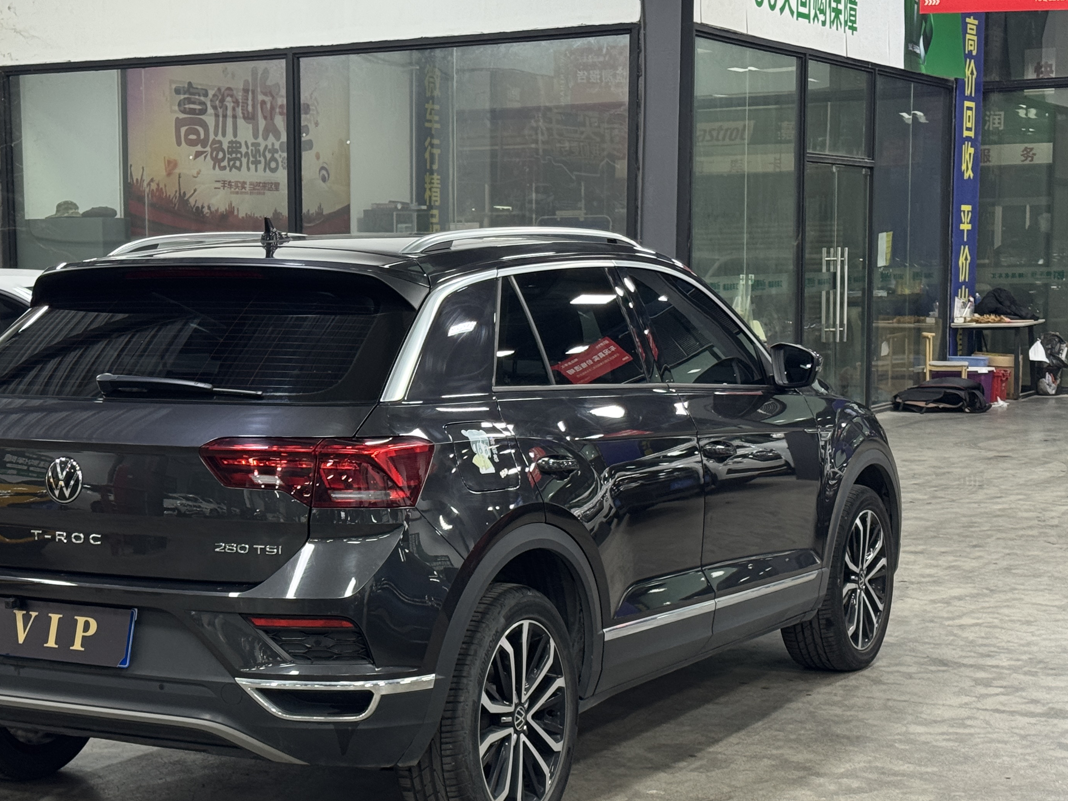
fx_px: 2160
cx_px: 337
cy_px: 482
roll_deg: +0.8
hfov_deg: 27.6
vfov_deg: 21.0
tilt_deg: -5.4
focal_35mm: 70
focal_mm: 6.76
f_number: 1.78
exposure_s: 1/50
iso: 160
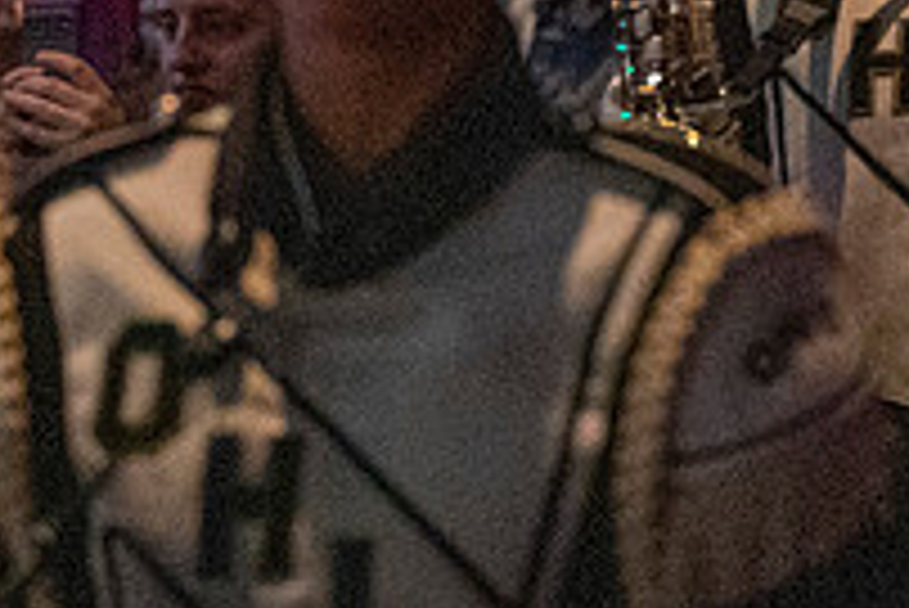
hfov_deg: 6.8
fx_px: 7631
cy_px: -232
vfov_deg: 4.5
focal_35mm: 302
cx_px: 940
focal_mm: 70
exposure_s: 1/500
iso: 10000
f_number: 2.8
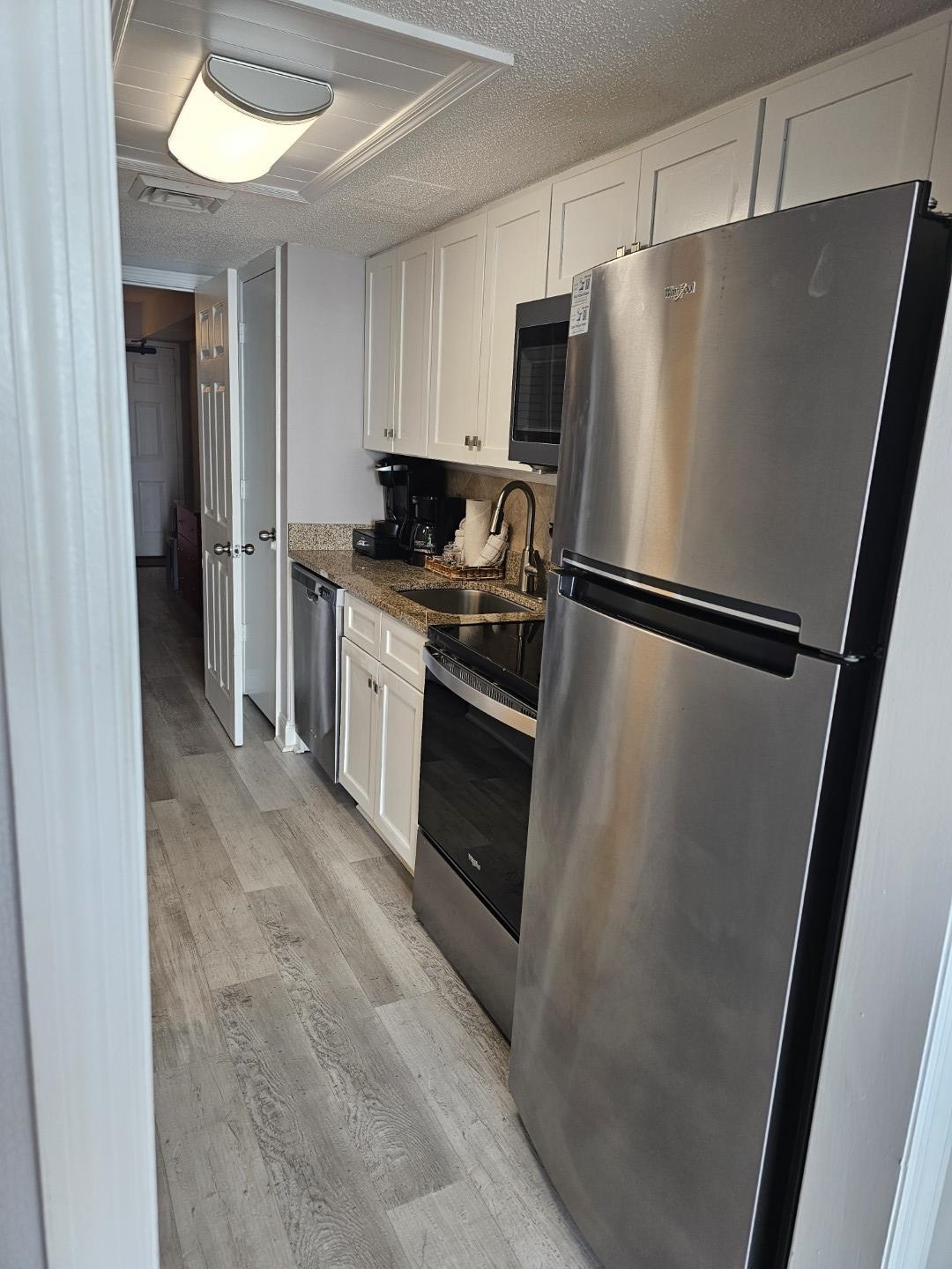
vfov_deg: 73.9
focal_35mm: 23
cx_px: 476
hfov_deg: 58.9
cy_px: 634
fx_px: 843
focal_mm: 6.3
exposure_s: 1/120
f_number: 1.7
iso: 80
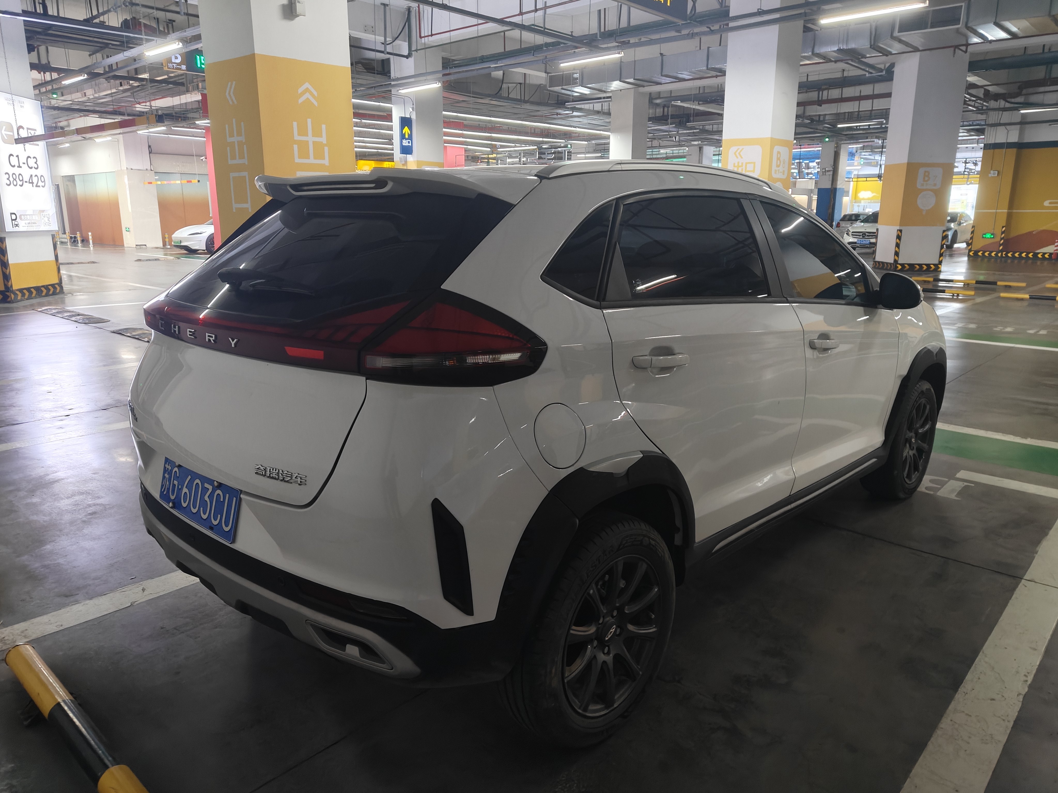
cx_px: 529
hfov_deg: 71.6
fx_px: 734
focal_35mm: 24
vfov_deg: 56.8
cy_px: 396
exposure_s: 1/46
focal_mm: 5.59
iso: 160
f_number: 1.8
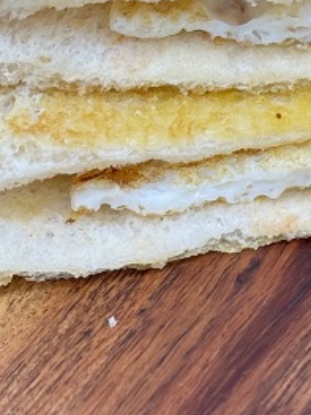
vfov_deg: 14.1
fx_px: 1678
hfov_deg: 10.4
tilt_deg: -34.2
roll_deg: +2.0
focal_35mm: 140
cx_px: 351
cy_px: 207
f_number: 1.78
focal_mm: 6.76
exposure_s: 1/50
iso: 125
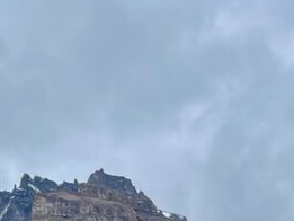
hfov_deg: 19.1
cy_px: 406
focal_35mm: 102
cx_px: 60
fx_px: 867
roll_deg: +3.1
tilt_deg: +13.5
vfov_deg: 13.0
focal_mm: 5.1
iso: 50
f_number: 1.6
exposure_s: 1/1117
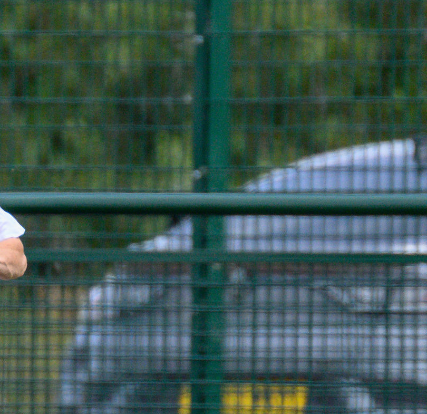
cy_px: 331
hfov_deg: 0.8
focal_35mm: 2312
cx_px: -279
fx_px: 31772
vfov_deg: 0.7
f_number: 5.6
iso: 900
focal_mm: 400
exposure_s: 1/1600
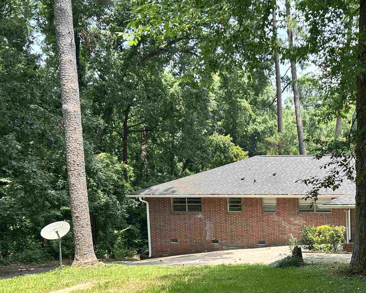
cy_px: 208
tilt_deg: -5.2
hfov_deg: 37.7
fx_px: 498
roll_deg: +0.7
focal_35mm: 46
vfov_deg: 32.3
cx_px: 328
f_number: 1.5
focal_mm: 5.7
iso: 50
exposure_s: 1/597
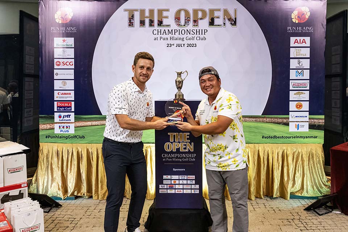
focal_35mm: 28
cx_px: 174
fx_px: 271
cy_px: 116
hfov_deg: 65.5
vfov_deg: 46.4
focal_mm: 28
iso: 3200
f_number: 6.3
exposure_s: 1/200
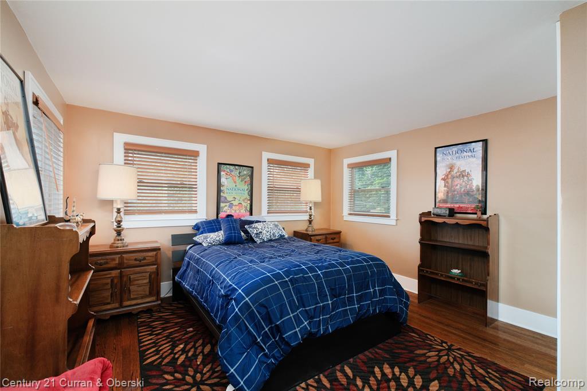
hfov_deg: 100.4
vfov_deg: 77.3
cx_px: 294
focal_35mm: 15
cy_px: 196
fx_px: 244
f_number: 6.4
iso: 1000
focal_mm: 10
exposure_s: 1/250
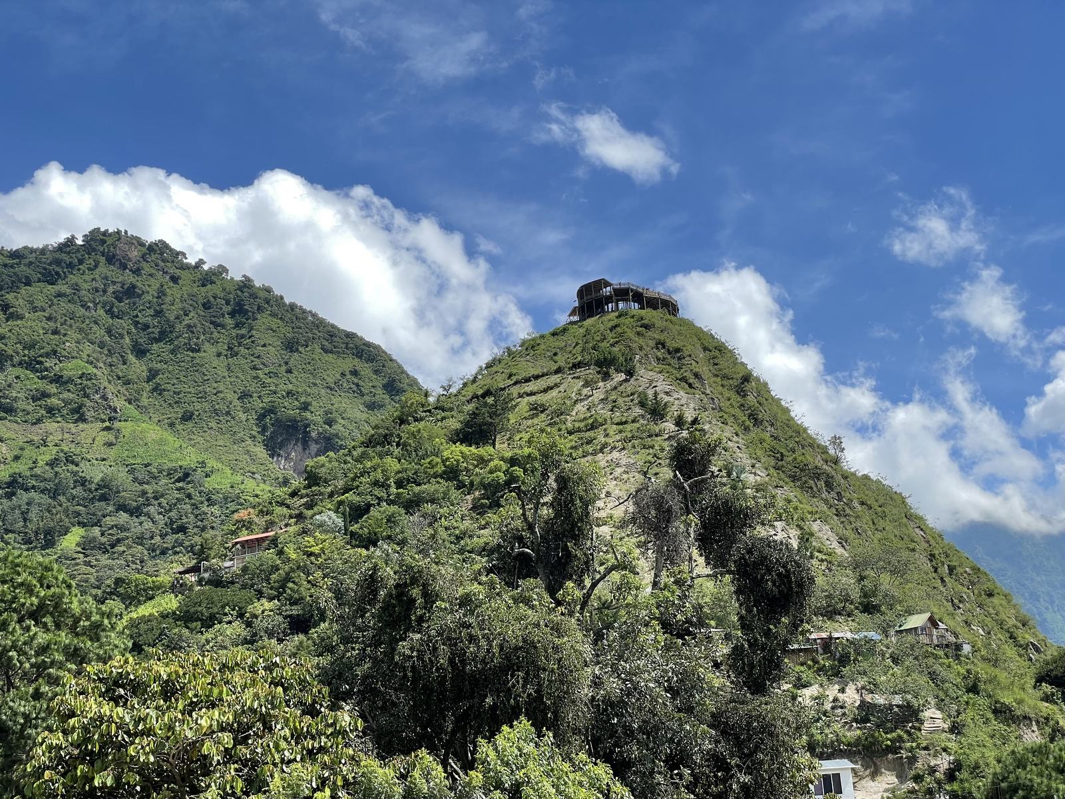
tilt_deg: +16.6
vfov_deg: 28.0
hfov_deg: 36.8
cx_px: 532
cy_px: 400
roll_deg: +4.2
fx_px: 1600
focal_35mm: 52
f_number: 2
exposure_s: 1/1712
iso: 25
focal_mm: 6
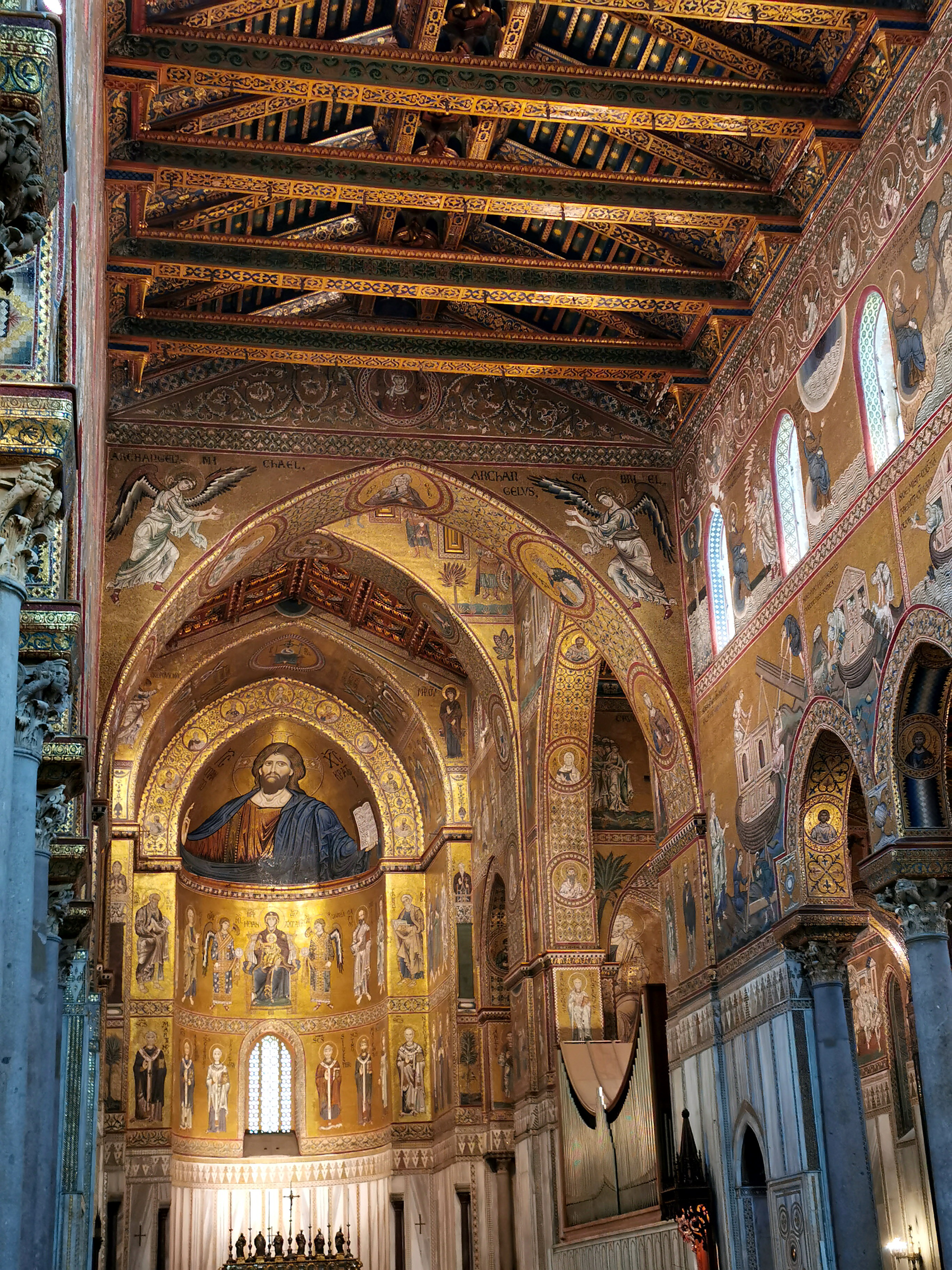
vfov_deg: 39.7
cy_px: 635
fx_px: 1760
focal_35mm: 48
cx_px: 476
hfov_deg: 30.3
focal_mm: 5.56
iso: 250
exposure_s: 1/50
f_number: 1.6
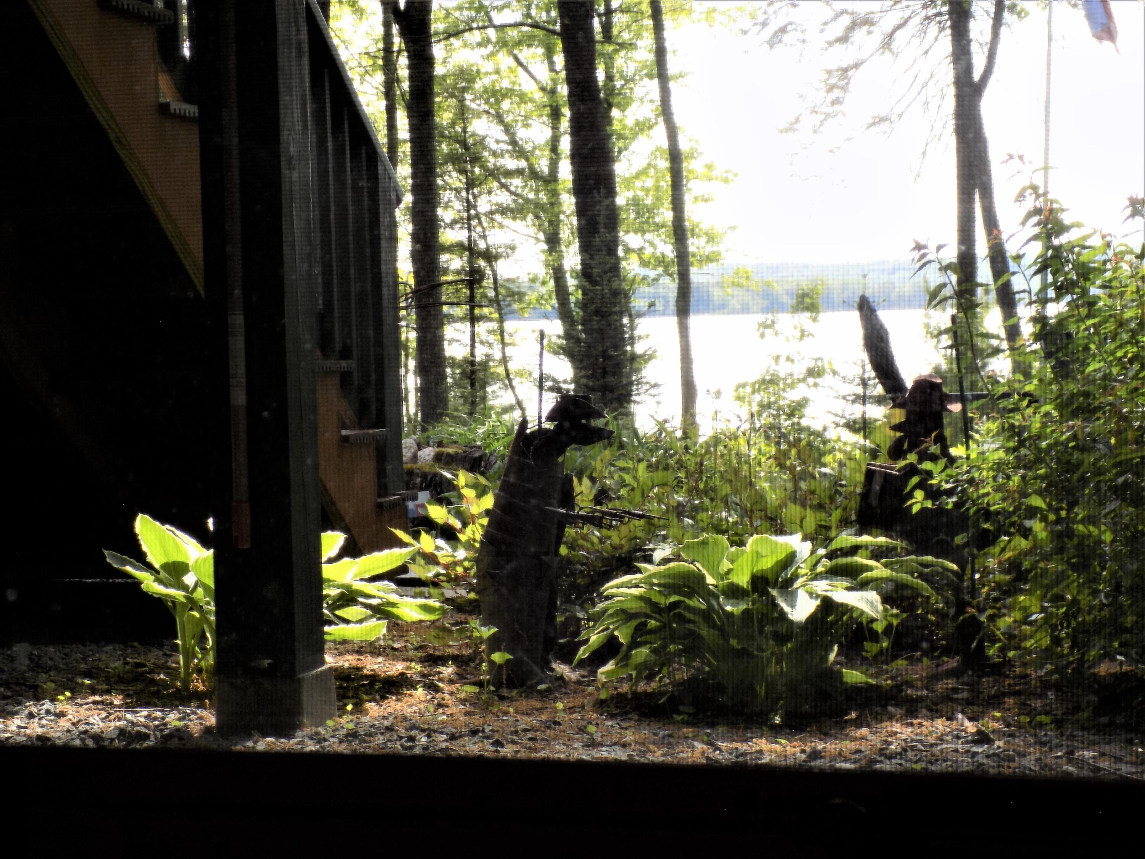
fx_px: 2315
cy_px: 430
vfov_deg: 21.0
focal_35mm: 70
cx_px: 572
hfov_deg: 27.8
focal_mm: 12.5
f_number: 4.2
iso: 80
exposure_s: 1/80
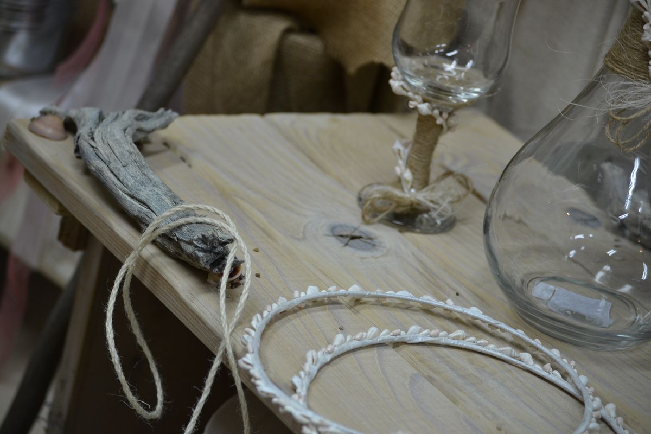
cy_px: 217
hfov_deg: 17.1
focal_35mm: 120
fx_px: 2170
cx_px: 326
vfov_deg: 11.4
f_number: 4.2
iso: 450
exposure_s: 1/60
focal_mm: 80
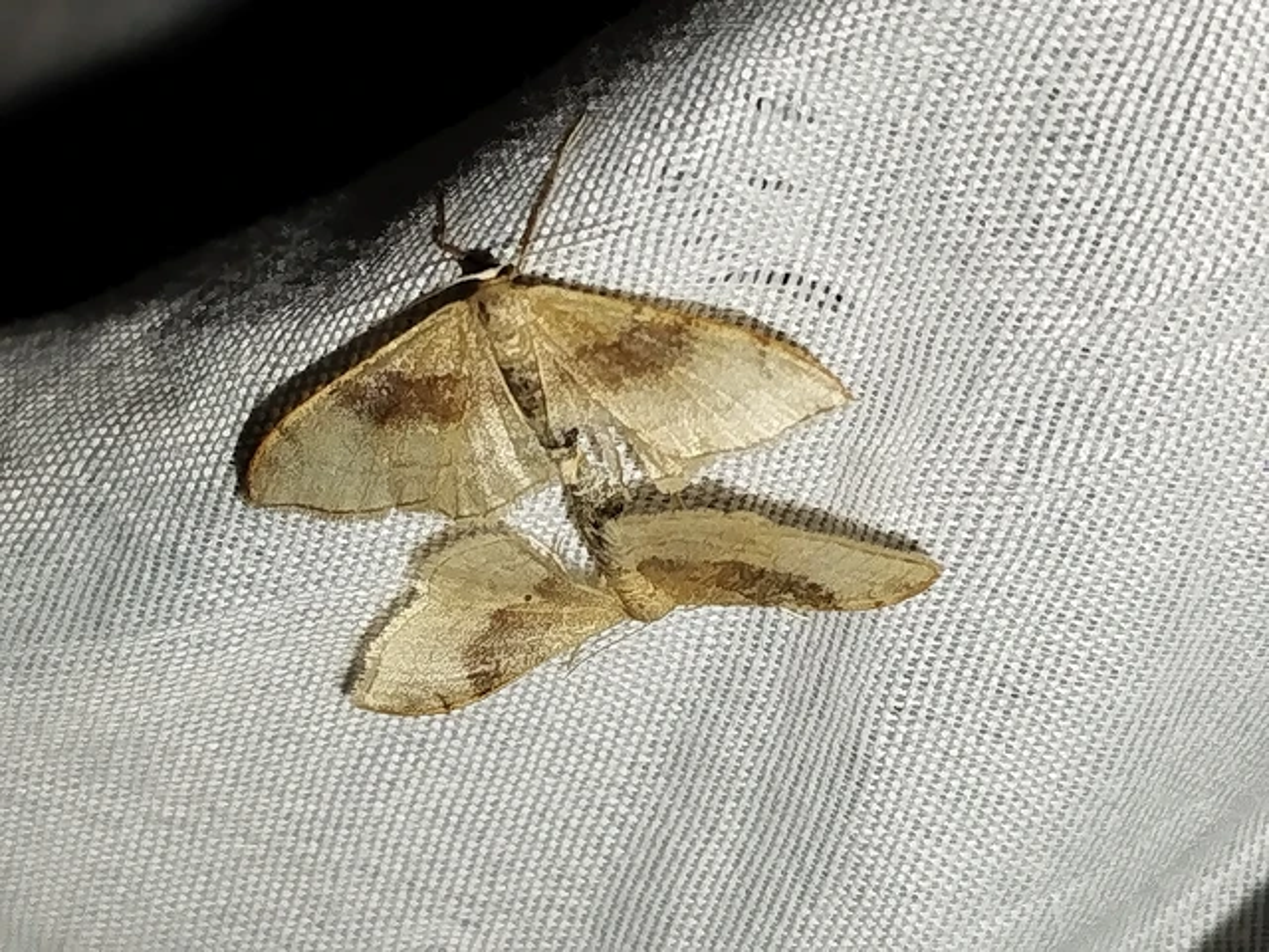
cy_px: 476
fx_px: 3226
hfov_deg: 22.3
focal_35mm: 88
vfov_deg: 16.8
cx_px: 634
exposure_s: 1/50
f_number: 1.7
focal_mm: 5.31
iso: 125
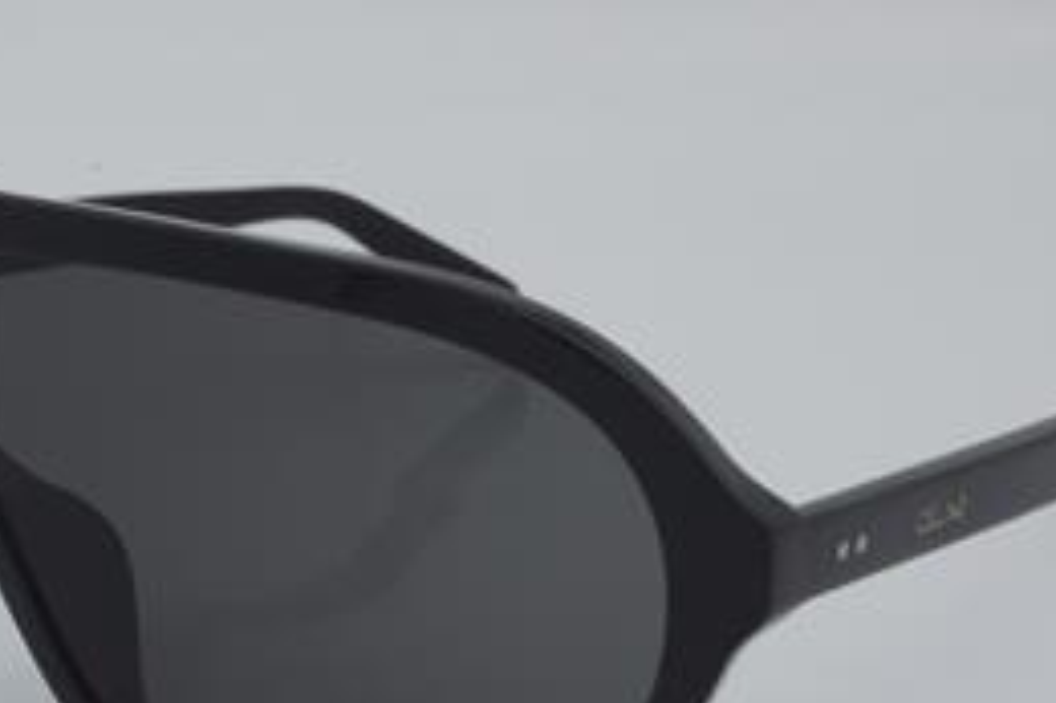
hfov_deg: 16.2
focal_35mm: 127
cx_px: 394
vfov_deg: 10.8
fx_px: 3716
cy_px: 471
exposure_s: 1/4
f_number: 32
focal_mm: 55
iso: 100
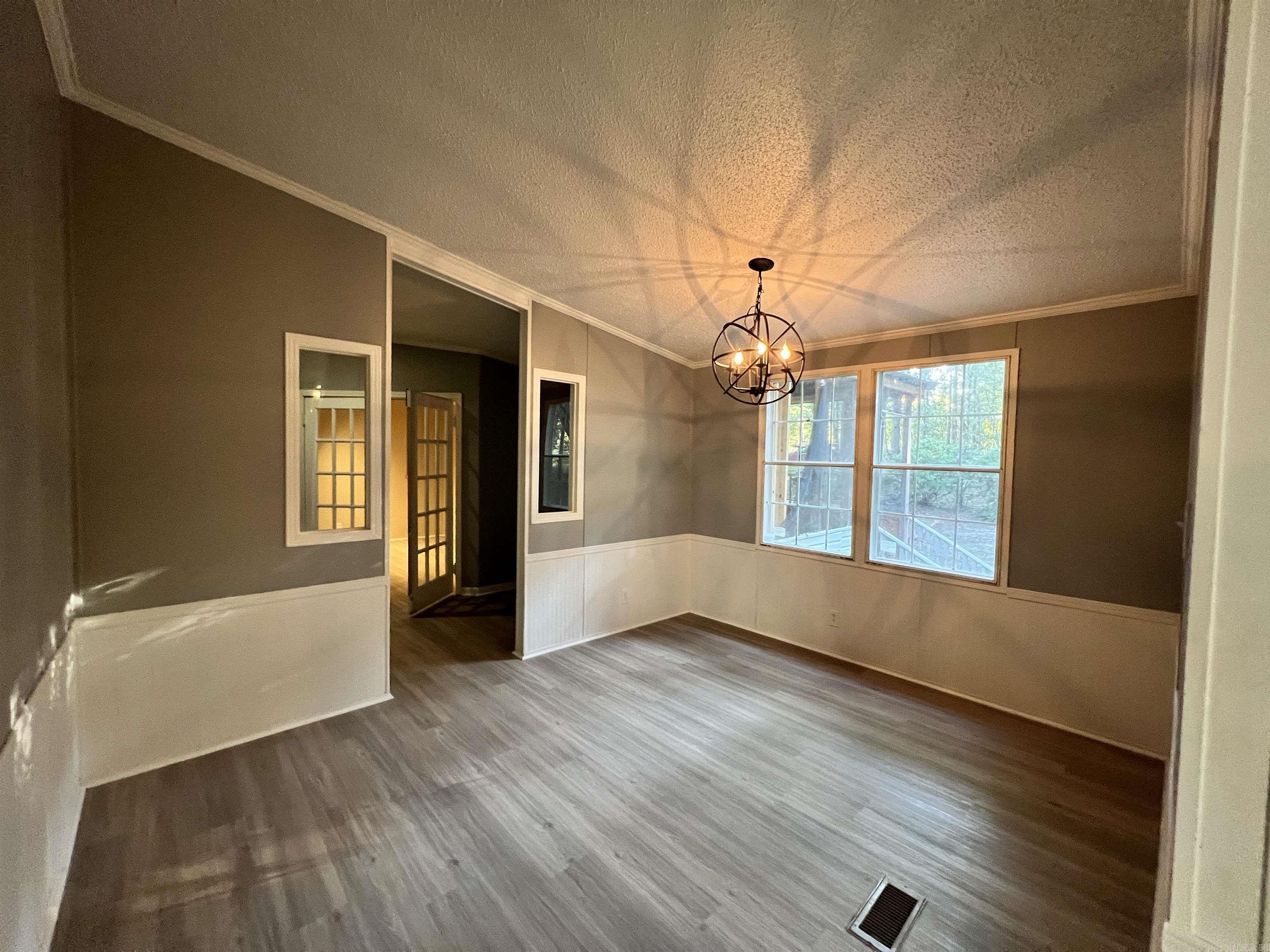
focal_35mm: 13
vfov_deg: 89.9
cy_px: 476
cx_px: 635
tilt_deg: -2.4
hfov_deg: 106.2
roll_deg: -1.1
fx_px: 477
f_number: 1.8
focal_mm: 1.57
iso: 640
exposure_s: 1/60
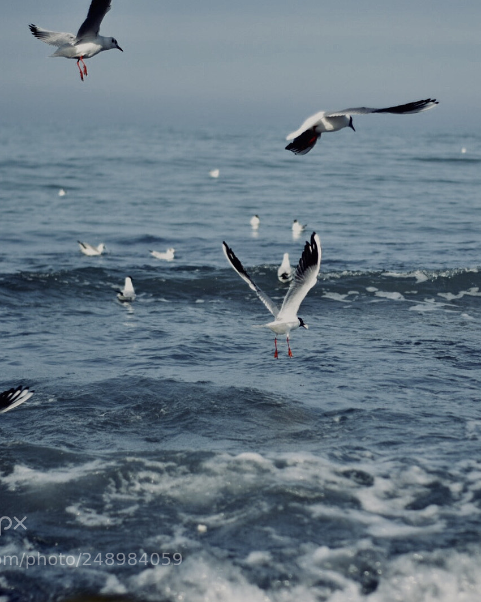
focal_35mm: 106
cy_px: 302
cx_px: 339
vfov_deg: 18.1
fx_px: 1887
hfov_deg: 14.5
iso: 100
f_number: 1.8
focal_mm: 50
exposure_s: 1/4000
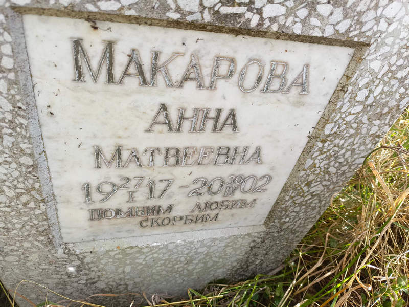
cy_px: 154
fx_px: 295
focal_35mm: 25
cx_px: 204
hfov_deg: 69.4
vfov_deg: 54.9
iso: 112
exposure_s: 1/118
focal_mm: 4.76
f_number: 1.69
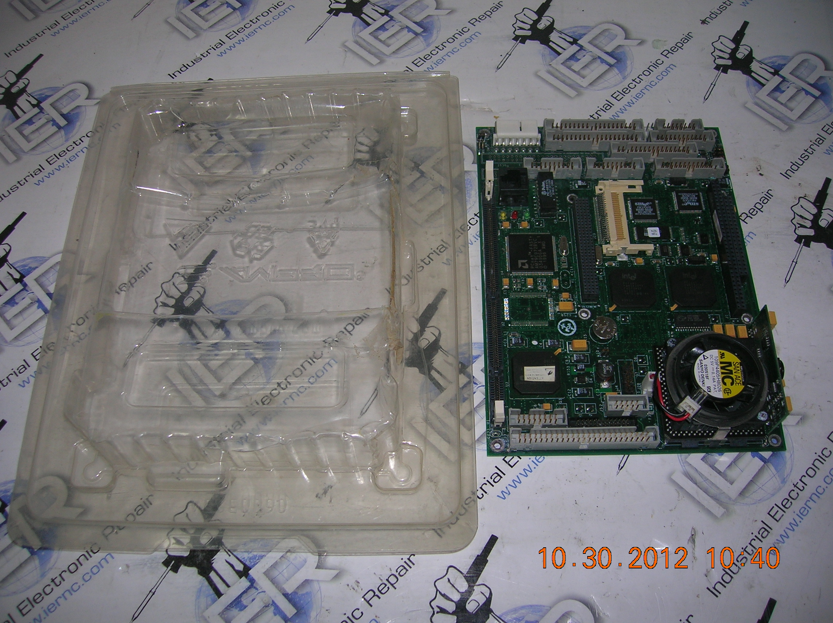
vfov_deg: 41.7
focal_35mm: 34
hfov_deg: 54.0
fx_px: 817
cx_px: 416
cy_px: 312
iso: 50
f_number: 2.9
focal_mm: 5.7
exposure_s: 1/60.1
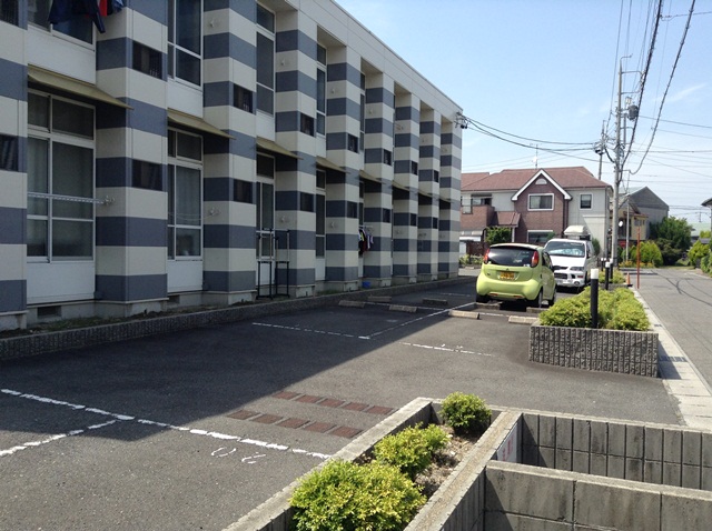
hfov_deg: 55.4
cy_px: 266
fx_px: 678
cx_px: 356
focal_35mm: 33
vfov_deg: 42.8
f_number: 2.4
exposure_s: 1/905
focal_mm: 3.3
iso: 32
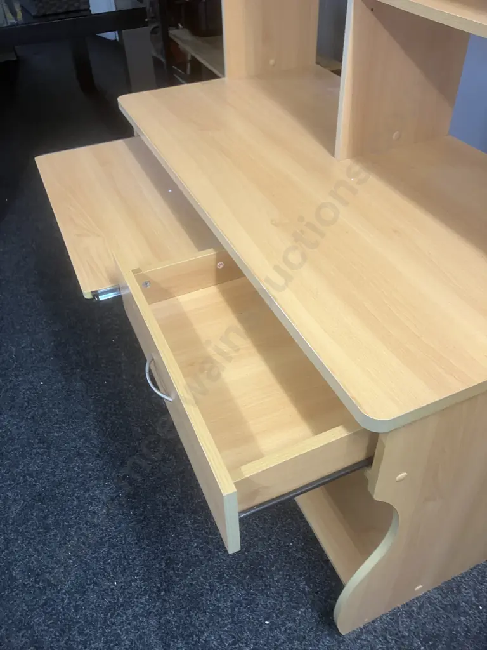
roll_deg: +1.9
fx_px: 525
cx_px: 244
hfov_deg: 49.7
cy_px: 325
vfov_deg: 63.4
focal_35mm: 28
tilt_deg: -39.2
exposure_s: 1/50
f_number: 1.8
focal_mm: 3.99
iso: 160
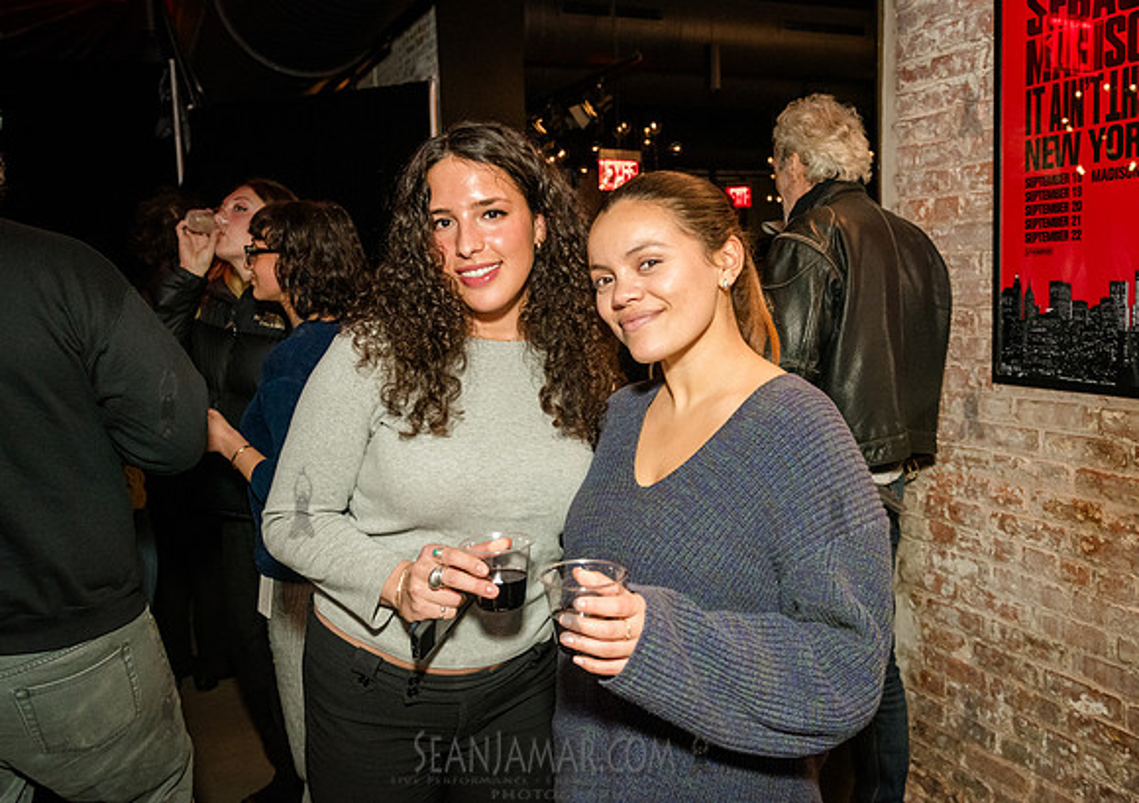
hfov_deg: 60.4
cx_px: 571
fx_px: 979
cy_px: 373
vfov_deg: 44.6
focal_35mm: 30
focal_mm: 27
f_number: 4
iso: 4000
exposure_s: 1/160
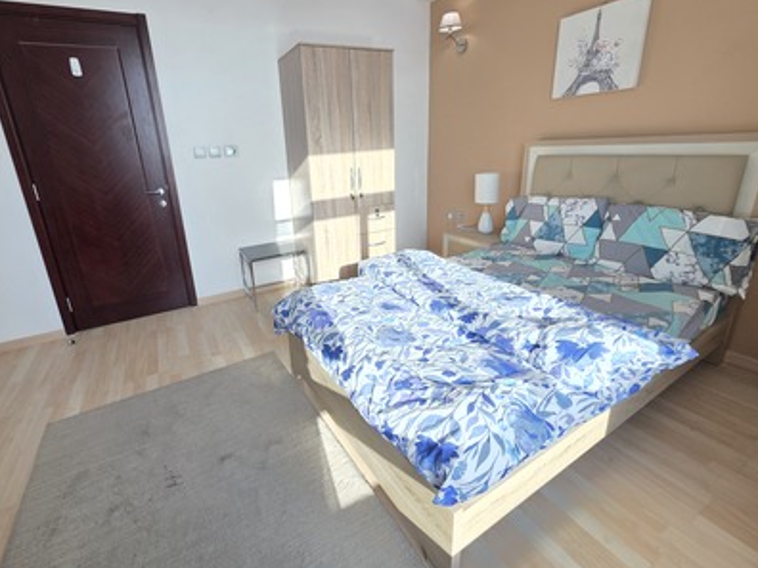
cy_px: 257
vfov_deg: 81.5
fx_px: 328
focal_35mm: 15
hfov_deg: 97.9
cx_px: 344
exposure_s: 1/100
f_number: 1.9
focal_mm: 2.2
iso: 64
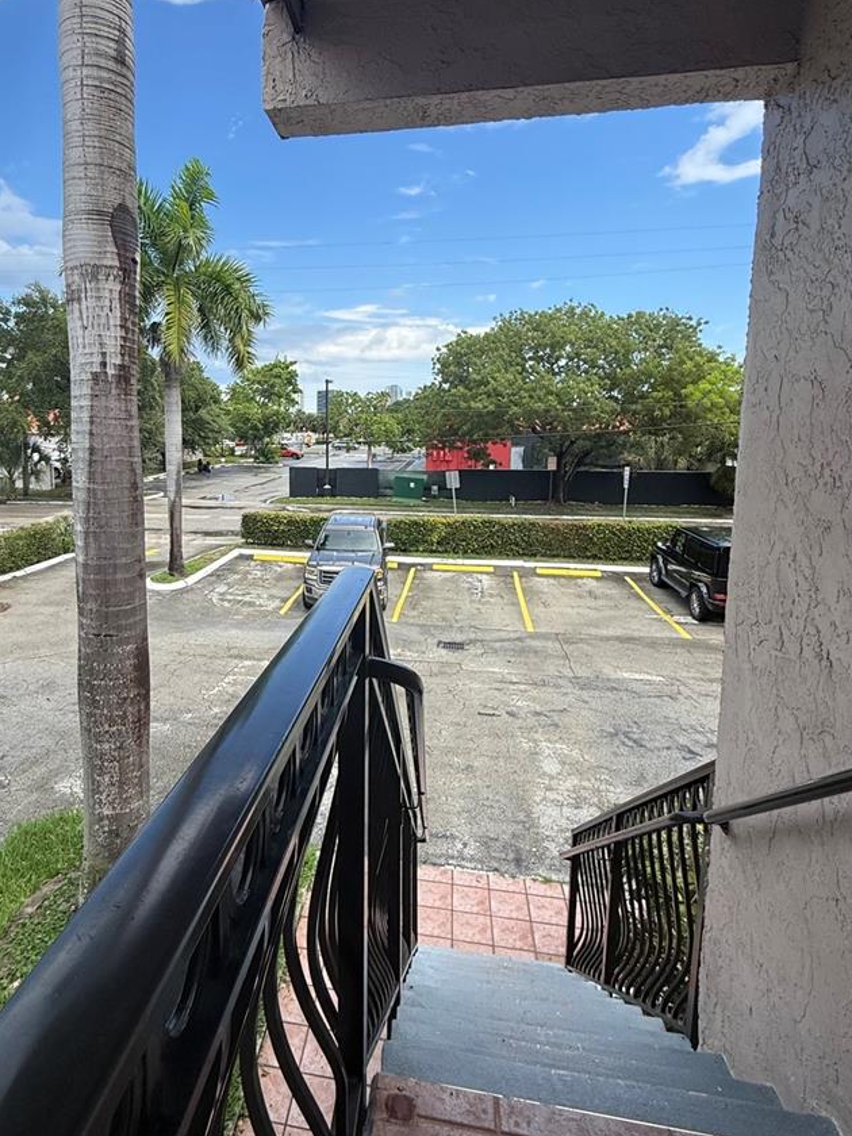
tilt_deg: -5.8
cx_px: 326
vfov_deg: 81.4
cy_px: 502
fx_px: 656
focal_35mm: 20
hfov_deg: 65.1
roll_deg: -0.1
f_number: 2.2
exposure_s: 1/820
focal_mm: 2.22
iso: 50
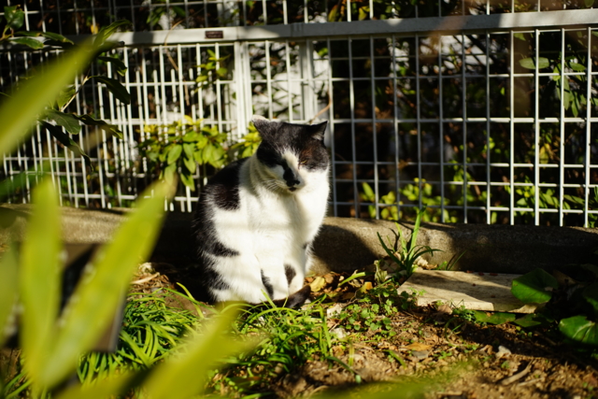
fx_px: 831
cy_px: 200
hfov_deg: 39.6
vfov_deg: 27.0
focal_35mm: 50
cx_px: 299
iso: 100
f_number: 2.8
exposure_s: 1/800
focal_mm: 50
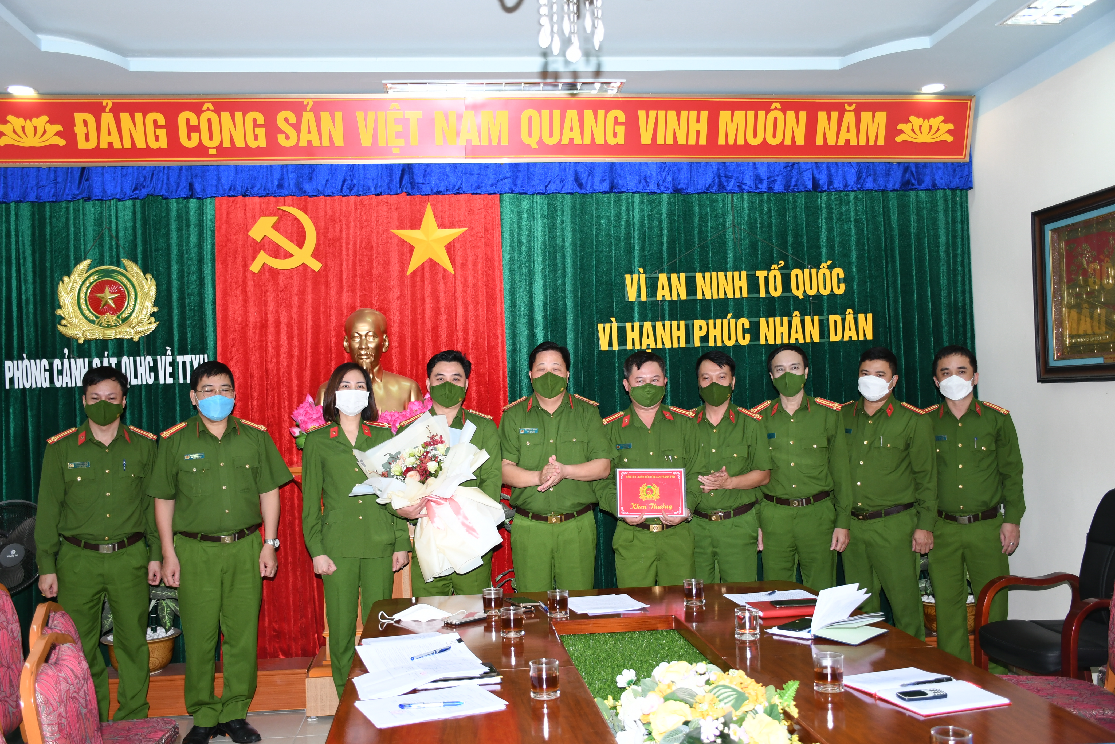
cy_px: 372
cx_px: 558
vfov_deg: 38.4
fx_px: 1068
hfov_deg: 55.1
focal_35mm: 34
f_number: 4
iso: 500
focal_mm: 23
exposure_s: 1/200
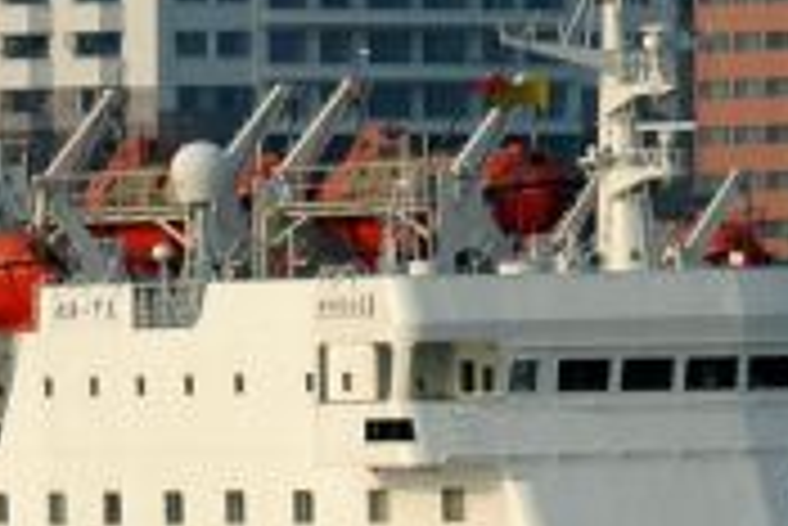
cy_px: 616
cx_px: 162
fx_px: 21715
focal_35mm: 991
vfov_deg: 1.4
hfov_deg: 2.1
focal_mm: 145
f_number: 8
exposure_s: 1/1000
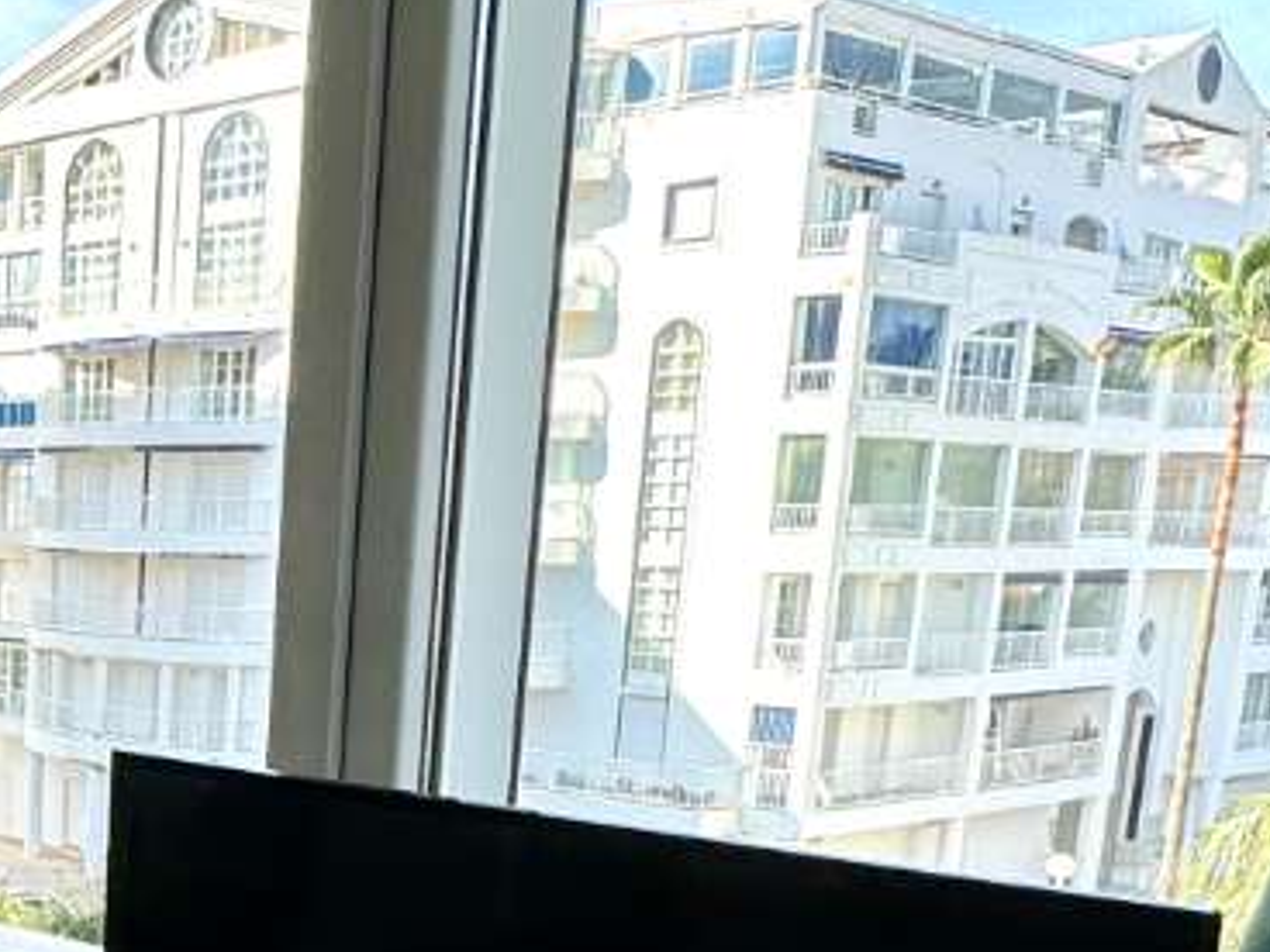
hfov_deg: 29.6
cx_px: -204
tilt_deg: -11.8
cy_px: 926
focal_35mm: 57
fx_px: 2091
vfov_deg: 24.6
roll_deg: -0.5
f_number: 2.2
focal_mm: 2.22
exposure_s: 1/544
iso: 50
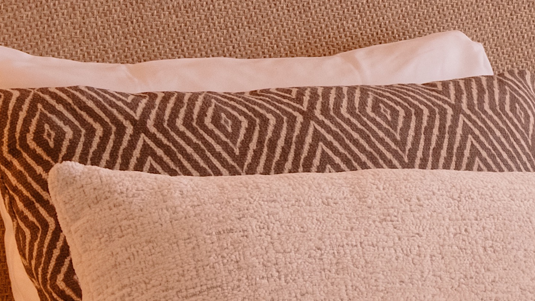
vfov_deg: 7.0
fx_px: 2454
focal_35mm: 173
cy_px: 199
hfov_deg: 12.1
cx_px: 678
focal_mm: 20.9
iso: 320
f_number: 9
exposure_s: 1/4
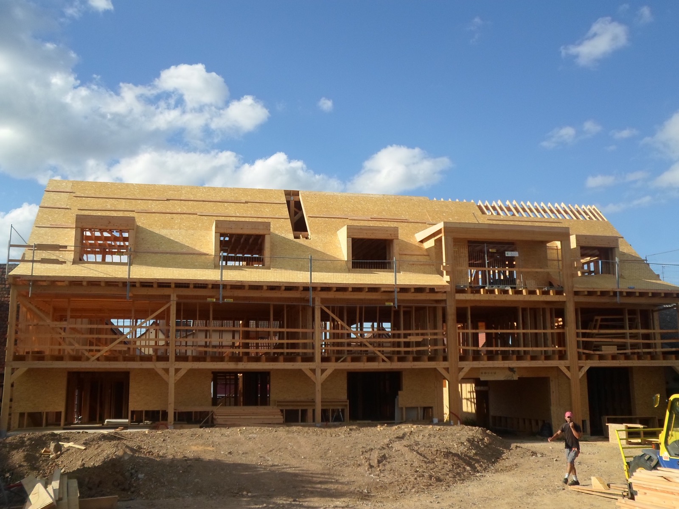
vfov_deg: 39.7
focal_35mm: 36
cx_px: 340
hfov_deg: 51.4
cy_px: 254
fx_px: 706
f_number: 3
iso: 80
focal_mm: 6.5
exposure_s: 1/1000
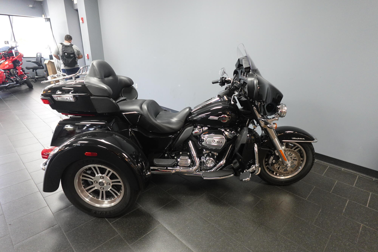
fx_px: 210
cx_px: 189
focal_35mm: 20
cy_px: 126
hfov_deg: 84.0
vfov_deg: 61.9
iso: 1000
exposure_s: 1/80
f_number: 2
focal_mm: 7.6
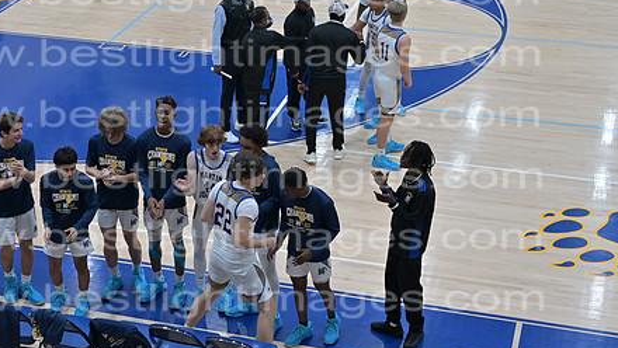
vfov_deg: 17.5
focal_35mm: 69
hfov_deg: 30.4
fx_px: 1131
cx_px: 228
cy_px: 209
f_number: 4
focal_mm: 50
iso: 3600
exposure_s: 1/400
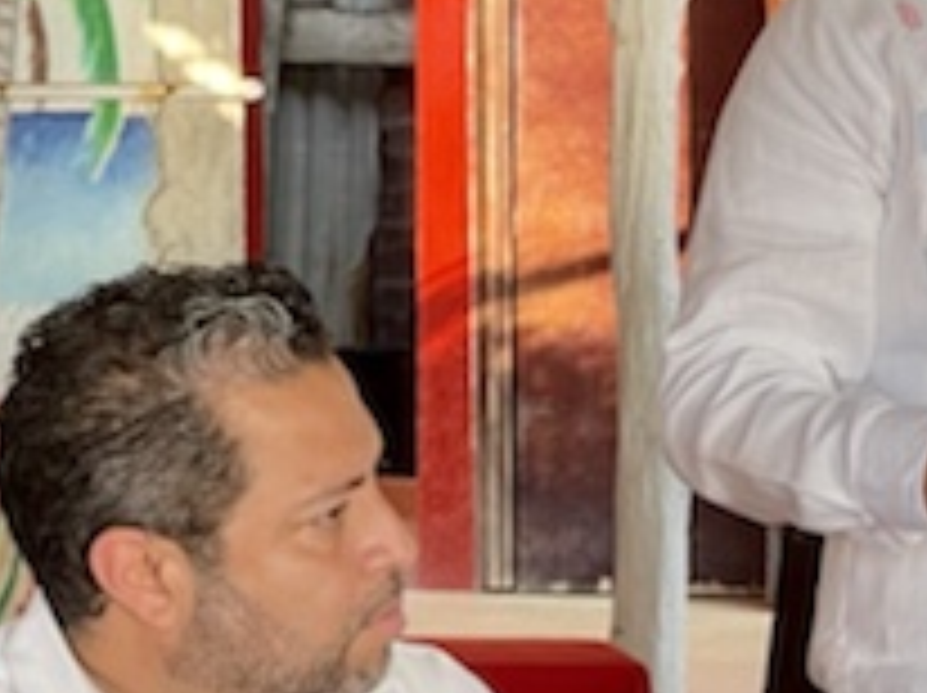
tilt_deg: -1.7
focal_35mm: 218
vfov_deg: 6.8
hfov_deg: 9.0
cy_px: 292
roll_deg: +0.8
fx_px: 5831
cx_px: 940
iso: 40
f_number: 2.2
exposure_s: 1/122
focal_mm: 7.5
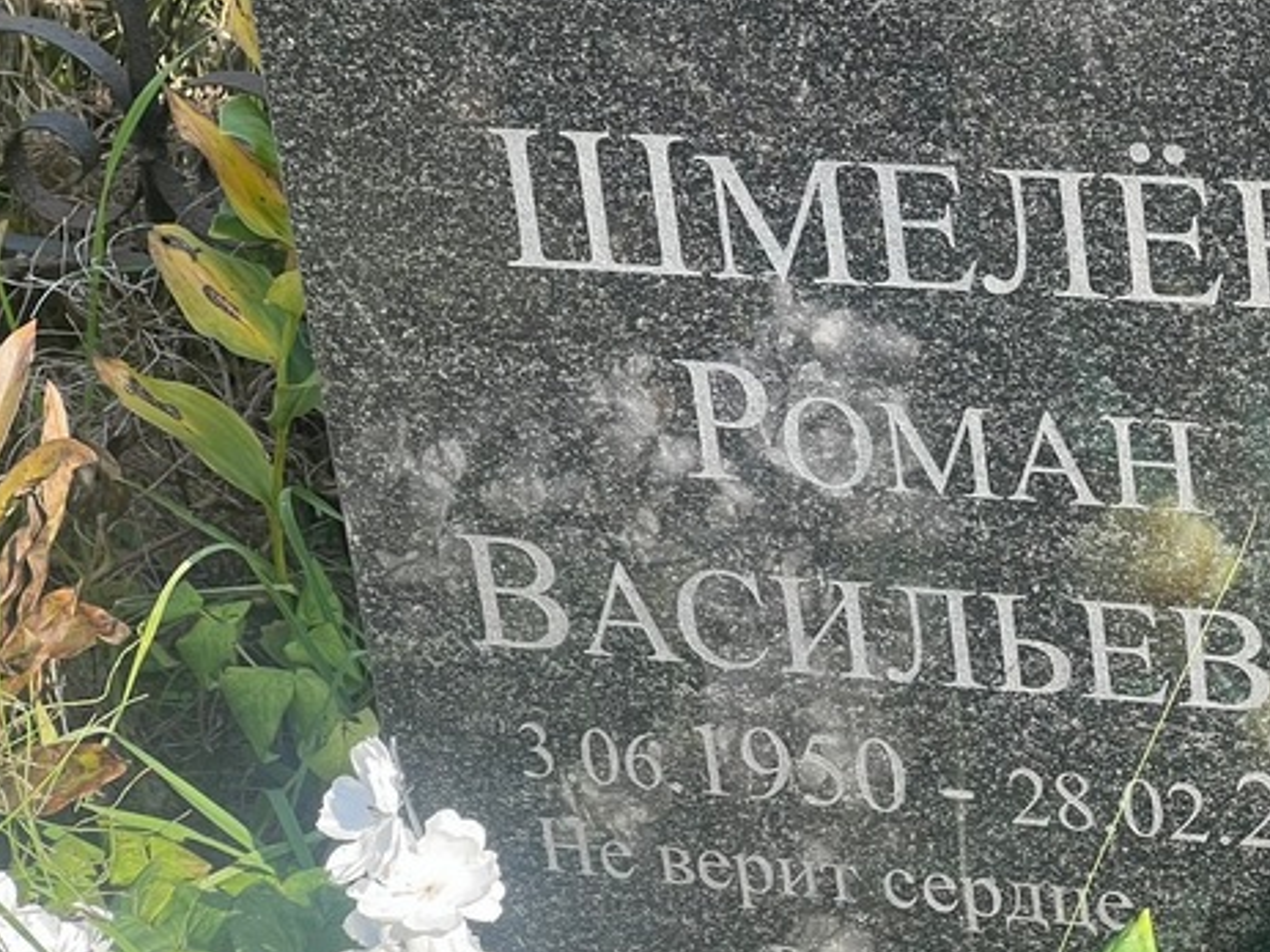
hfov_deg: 14.7
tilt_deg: -27.5
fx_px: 4878
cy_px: 414
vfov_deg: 11.1
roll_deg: +8.3
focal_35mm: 133
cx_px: 1007
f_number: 2.8
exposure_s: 1/123
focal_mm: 9
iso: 25
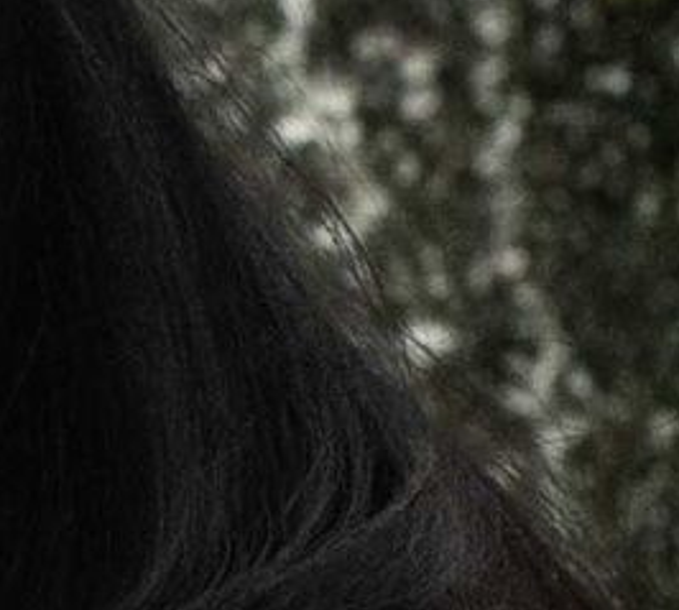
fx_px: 10442
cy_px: 1019
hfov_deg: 3.7
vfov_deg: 3.3
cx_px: -1115
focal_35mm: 495
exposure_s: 1/2000
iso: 1600
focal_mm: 39
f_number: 10
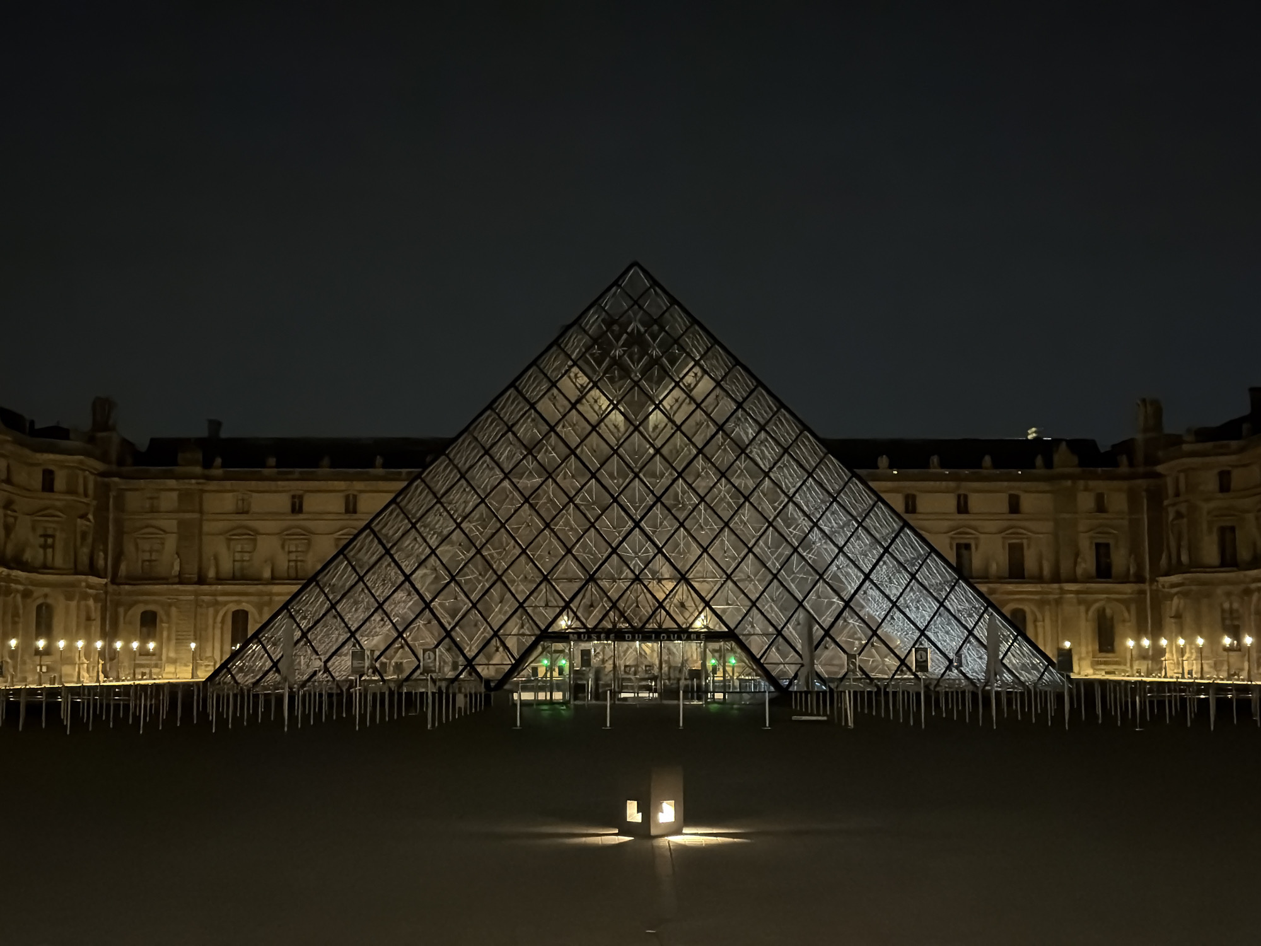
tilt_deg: +5.1
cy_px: 473
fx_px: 1749
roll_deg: +0.1
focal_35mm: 48
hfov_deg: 39.7
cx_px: 630
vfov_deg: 30.3
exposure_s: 1/15
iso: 4000
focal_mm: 6.76
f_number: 1.78
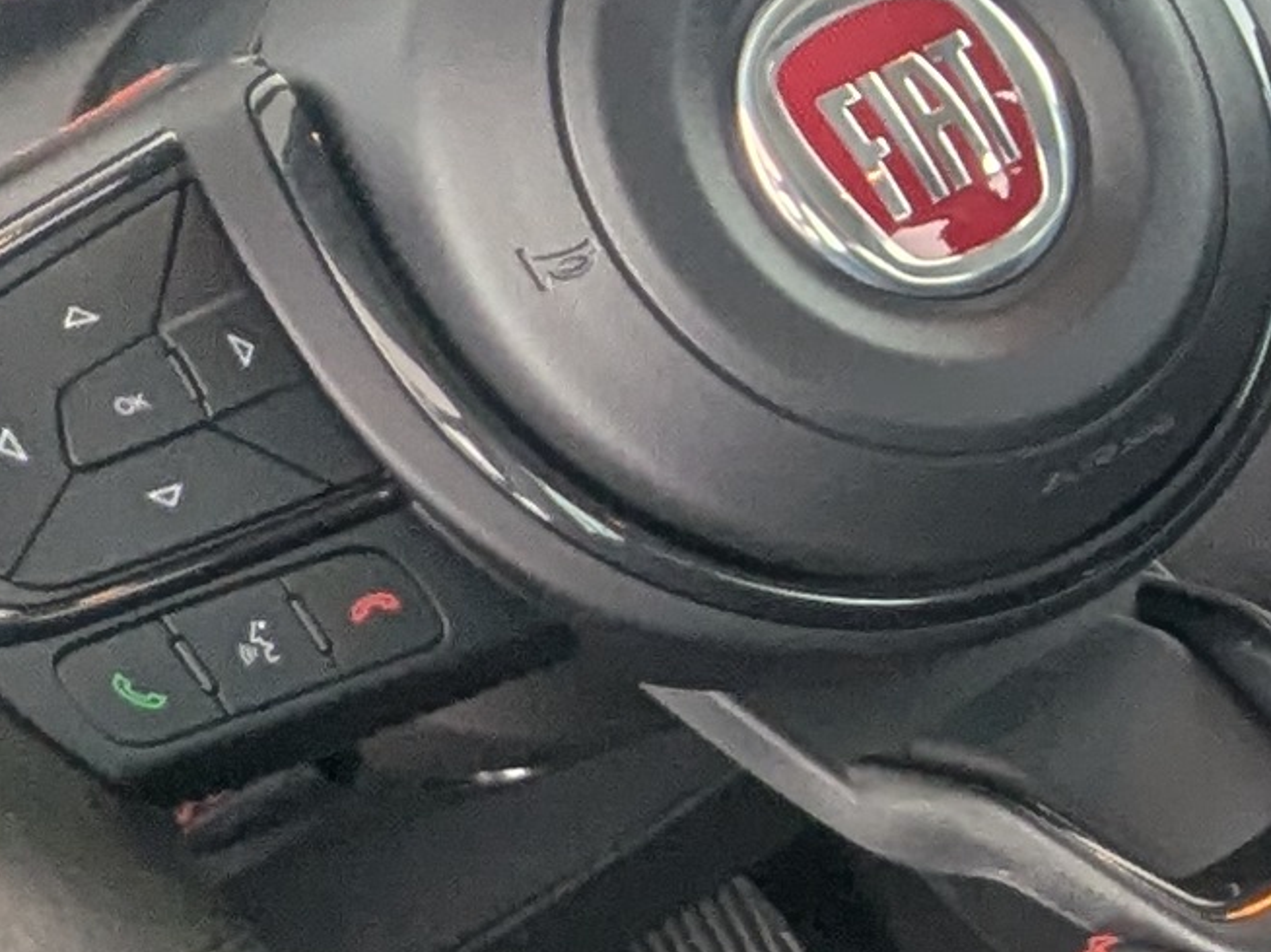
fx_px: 3670
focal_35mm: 100
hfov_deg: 14.7
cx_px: 2812
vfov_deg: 14.6
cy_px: 940
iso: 44
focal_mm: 2.35
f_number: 2.2
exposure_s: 1/34.7
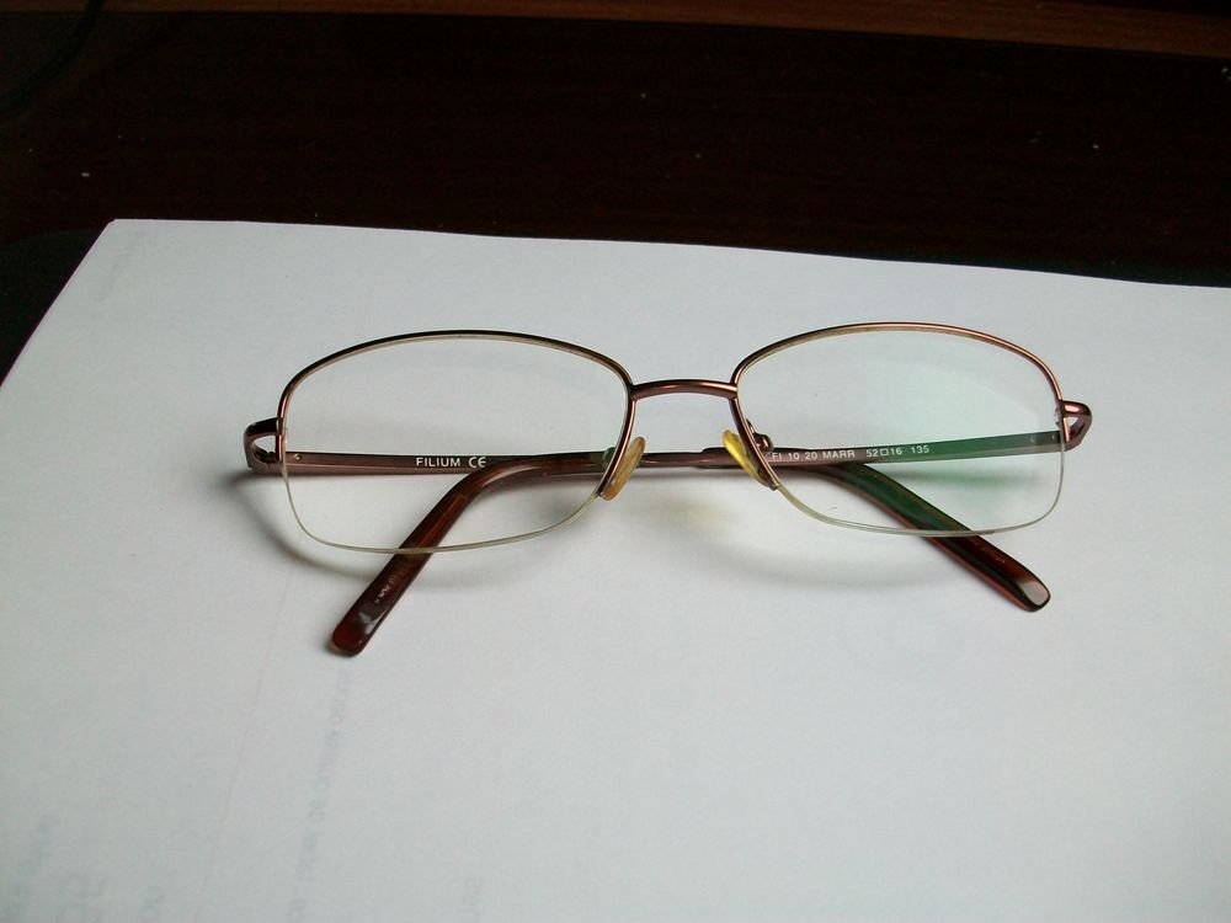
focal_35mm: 34
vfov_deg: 41.8
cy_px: 462
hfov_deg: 54.0
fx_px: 1209
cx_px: 616
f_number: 2.8
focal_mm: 5.7
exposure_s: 1/60
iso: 120
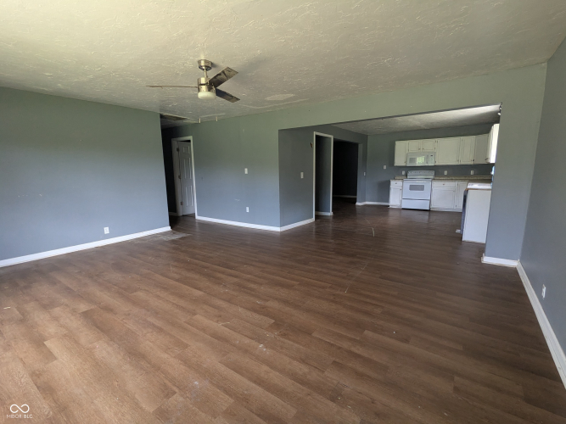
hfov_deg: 94.5
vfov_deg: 78.1
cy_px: 212
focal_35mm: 16
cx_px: 283
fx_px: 262
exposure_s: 1/131
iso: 218
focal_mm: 2.35
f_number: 2.2
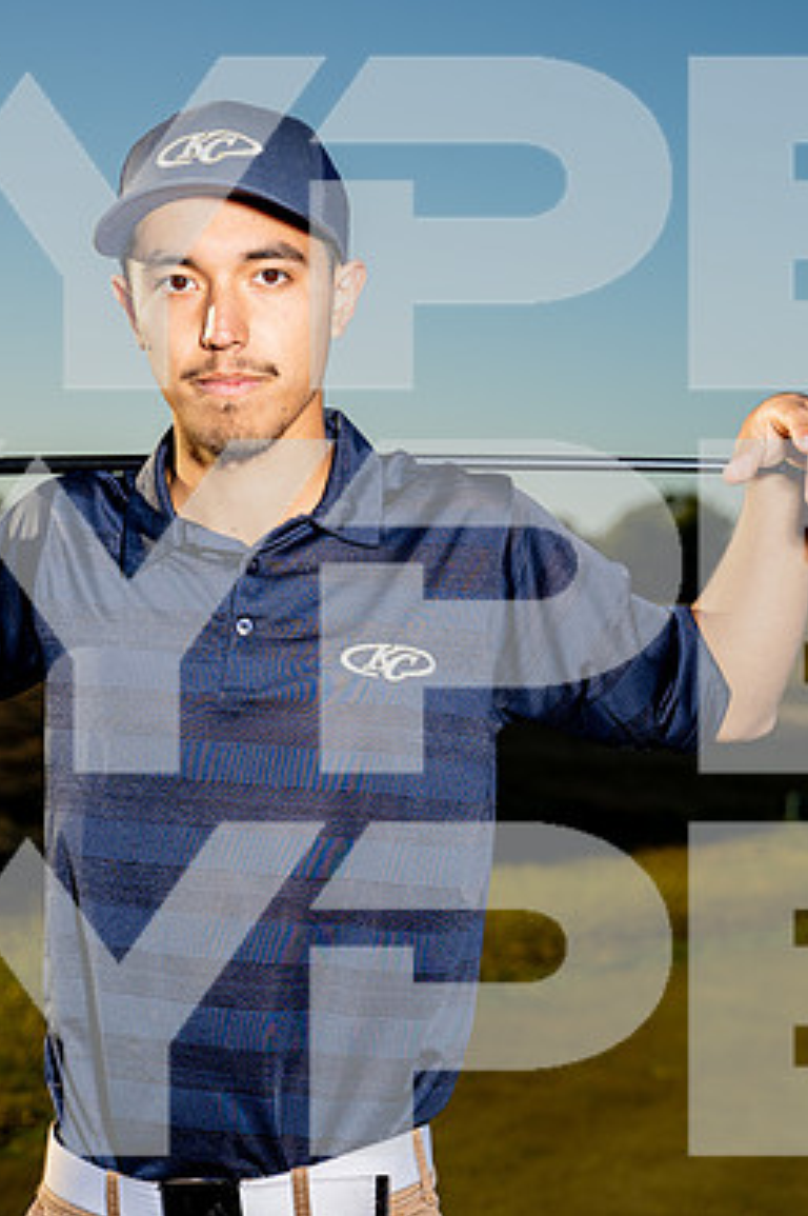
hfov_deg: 15.8
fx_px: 2900
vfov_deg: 23.7
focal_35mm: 86
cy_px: 608
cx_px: 259
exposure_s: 1/1250
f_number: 4
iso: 100
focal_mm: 57
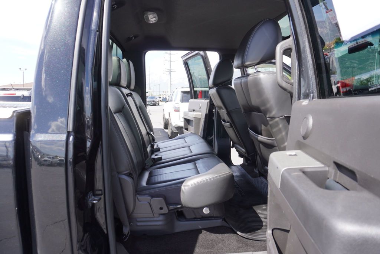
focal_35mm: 24
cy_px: 127
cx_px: 190
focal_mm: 16
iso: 100
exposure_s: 1/125
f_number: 5.6
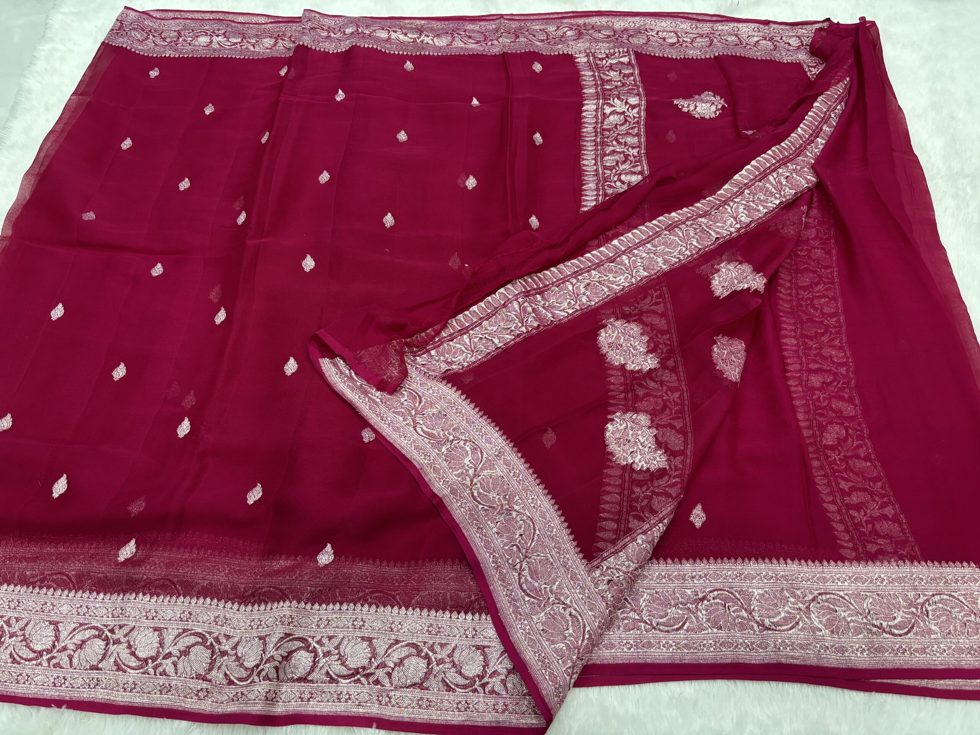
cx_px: 490
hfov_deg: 67.3
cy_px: 368
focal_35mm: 26
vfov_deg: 53.1
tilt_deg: -56.9
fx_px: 736
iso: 125
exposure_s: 1/50
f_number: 1.6
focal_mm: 5.96
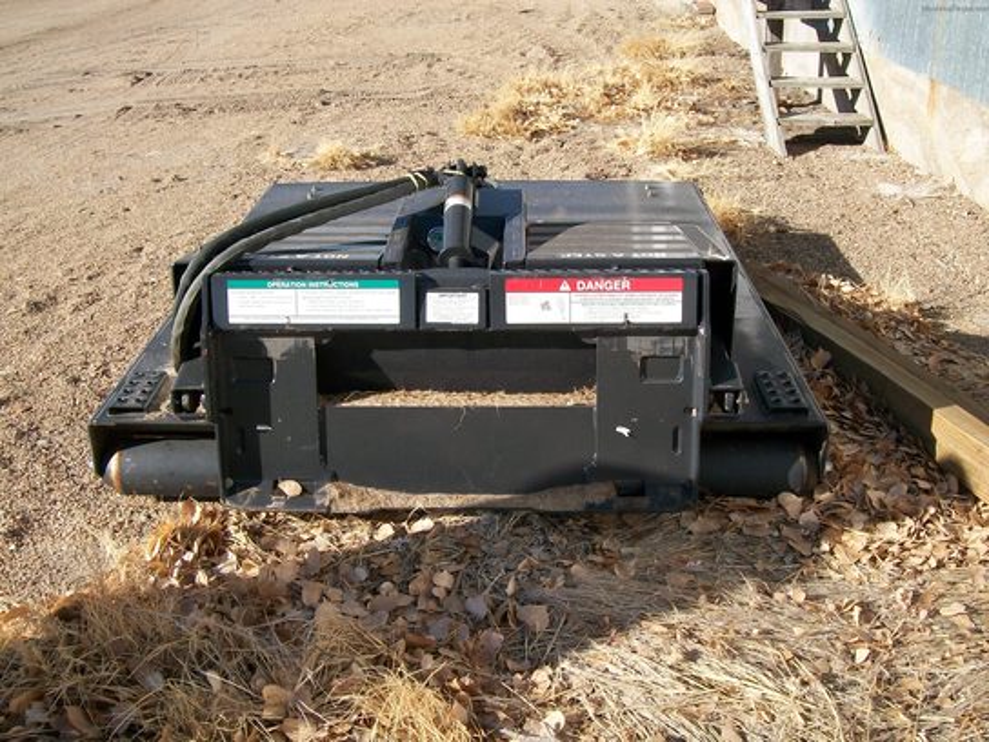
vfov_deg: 39.7
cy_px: 371
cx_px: 494
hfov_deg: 51.4
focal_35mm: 36
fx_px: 1029
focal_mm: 6
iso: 80
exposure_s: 1/400
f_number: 4.8
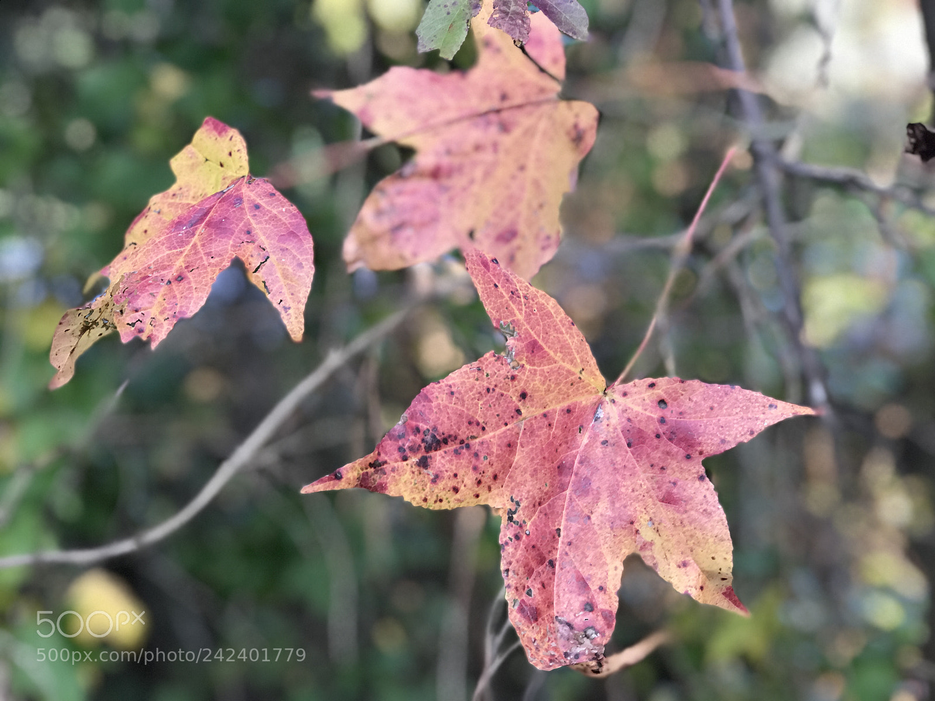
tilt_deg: -7.5
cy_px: 350
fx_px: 1540
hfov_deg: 33.8
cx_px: 468
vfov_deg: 25.7
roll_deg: -0.1
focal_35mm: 57
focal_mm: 6.6
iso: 160
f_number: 2.8
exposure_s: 1/120
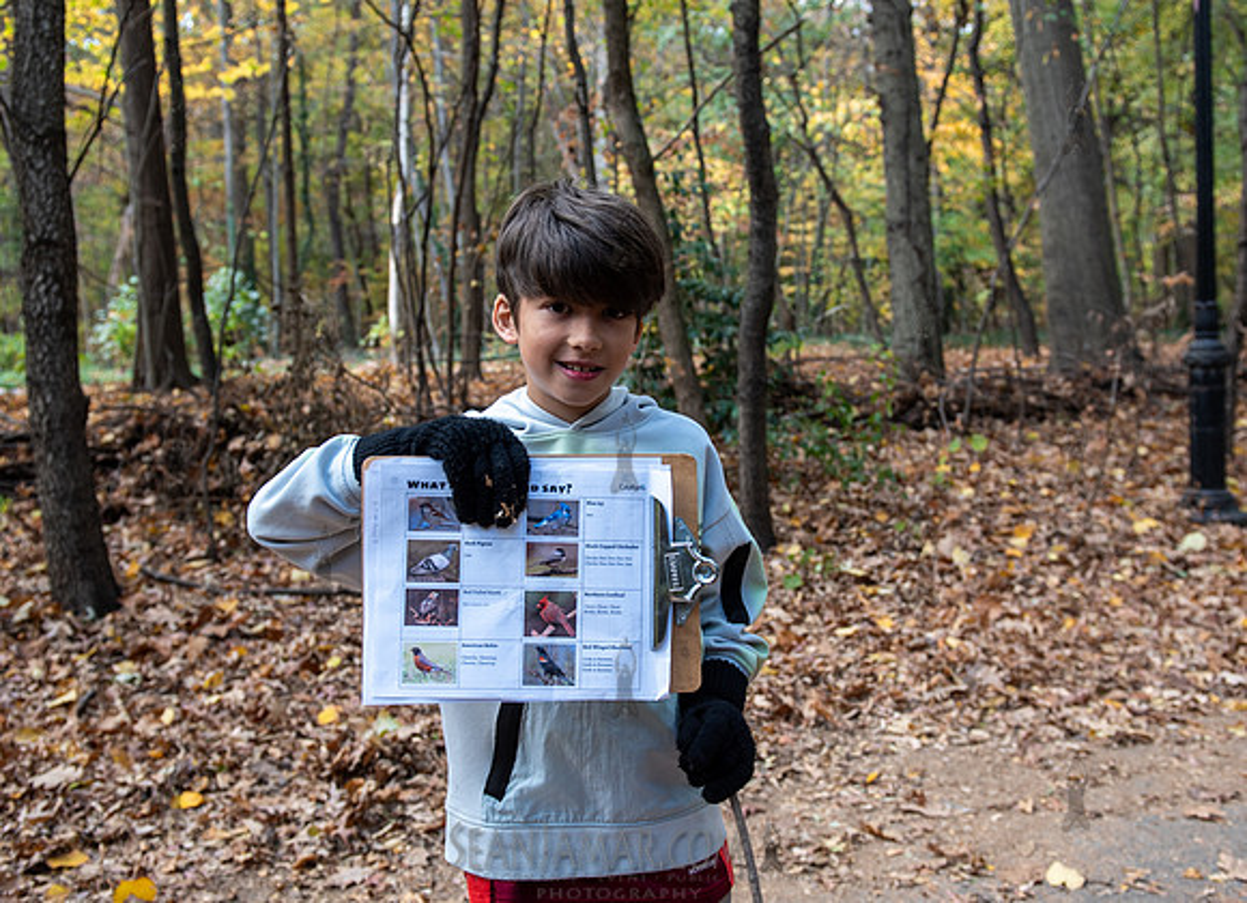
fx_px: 1353
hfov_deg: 49.5
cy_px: 445
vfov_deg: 36.9
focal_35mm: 38
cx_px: 635
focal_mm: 29
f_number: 3.5
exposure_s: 1/125
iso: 200
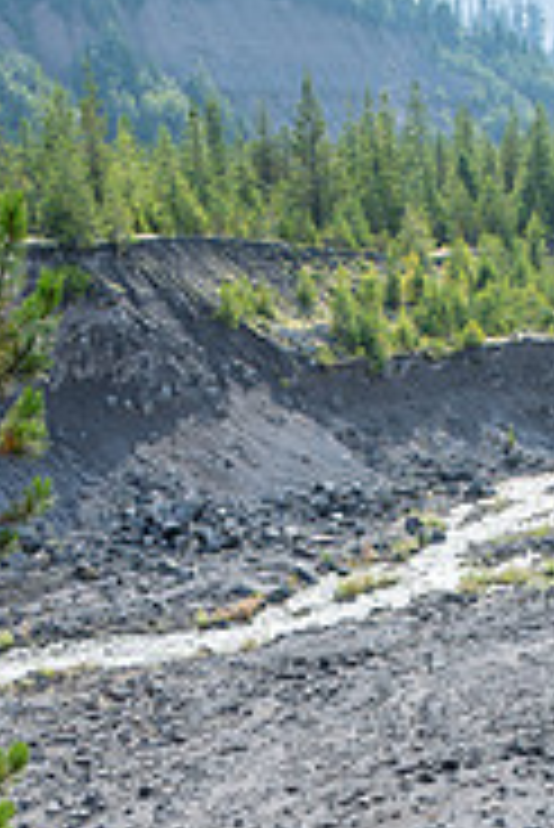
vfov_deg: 27.1
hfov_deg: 19.2
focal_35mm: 71
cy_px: 788
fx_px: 1636
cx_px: 333
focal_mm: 19.5
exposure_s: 1/1000
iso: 200
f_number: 5
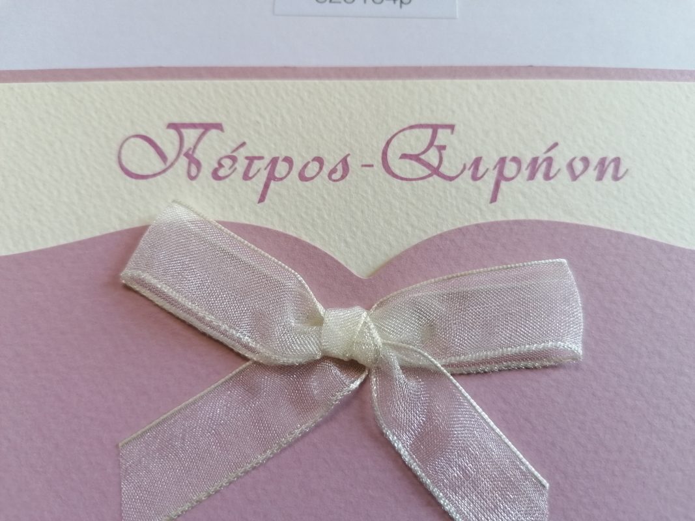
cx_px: 348
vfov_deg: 51.3
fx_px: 542
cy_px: 260
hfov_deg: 65.3
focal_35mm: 27
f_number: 1.8
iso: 125
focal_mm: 4.75
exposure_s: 1/60
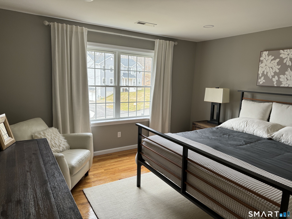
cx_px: 146
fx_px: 202
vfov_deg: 56.8
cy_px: 110
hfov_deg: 71.6
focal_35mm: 24
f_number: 1.78
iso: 100
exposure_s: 1/170
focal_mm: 6.76
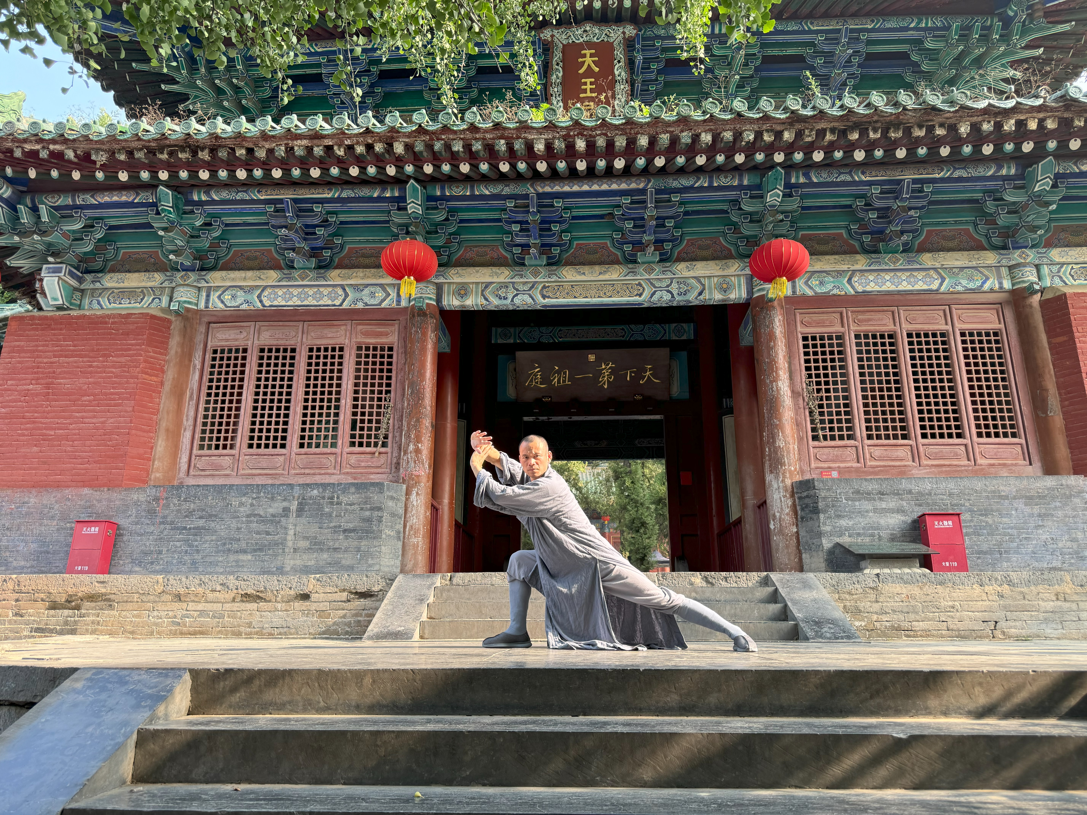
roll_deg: +0.5
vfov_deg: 56.8
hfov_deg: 71.6
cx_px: 544
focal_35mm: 24
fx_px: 754
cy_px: 408
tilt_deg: +15.5
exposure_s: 1/340
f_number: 1.78
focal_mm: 6.76
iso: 80
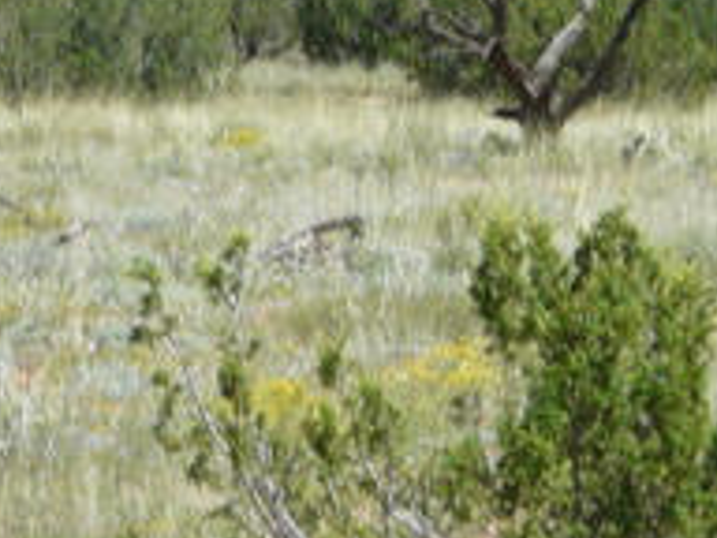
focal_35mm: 524
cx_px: -358
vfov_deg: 2.8
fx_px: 10854
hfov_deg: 3.8
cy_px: 232
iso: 100
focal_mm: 20.6
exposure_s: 1/320
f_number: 5.6
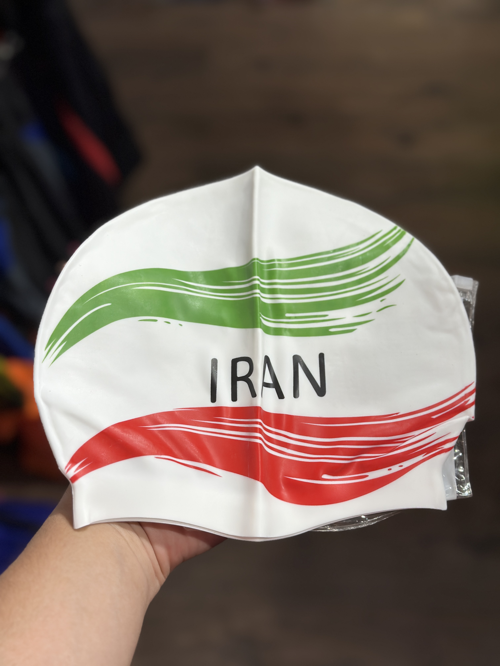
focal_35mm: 48
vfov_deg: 39.7
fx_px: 924
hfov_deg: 30.3
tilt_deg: -56.2
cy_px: 333
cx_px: 250
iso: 80
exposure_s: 1/389
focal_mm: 6.86
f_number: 1.78
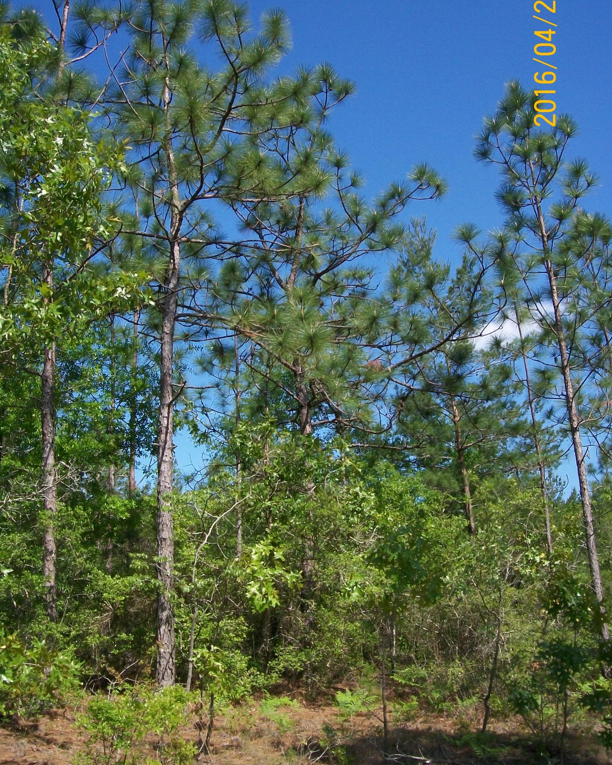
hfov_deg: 39.2
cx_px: 305
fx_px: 860
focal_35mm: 38
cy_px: 357
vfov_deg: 47.9
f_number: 4.8
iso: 80
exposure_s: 1/400
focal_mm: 6
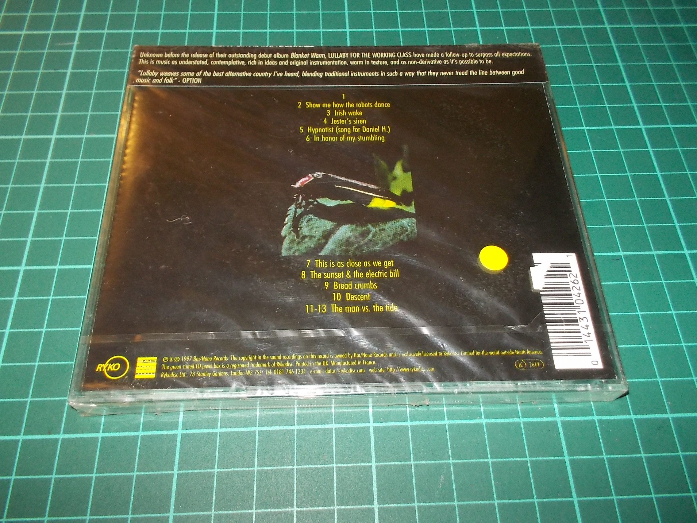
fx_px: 584
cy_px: 262
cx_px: 348
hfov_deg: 61.7
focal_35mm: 29
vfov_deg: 48.2
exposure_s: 1/30
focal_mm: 4.1
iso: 200
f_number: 3.3
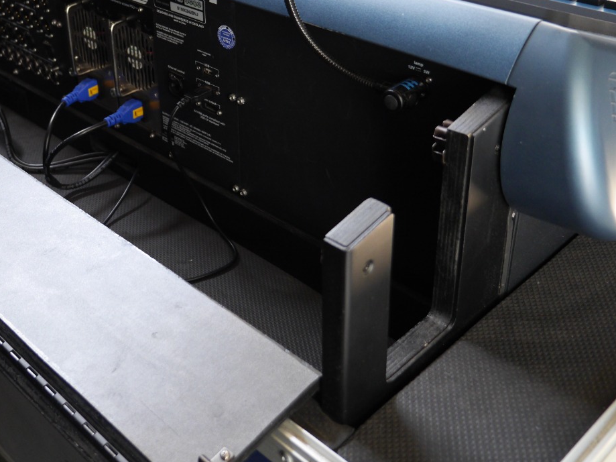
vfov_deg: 30.3
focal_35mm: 47
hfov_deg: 39.1
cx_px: 136
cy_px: 110
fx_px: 836
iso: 640
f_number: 2.8
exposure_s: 1/60
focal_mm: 15
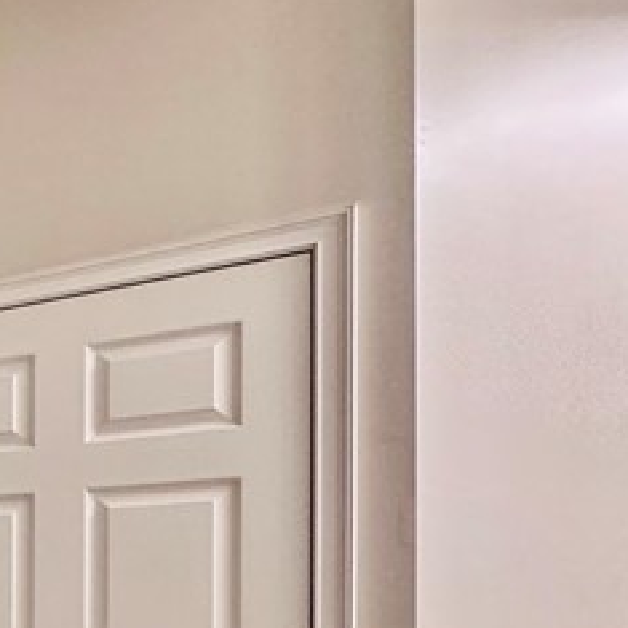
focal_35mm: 54
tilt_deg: +0.3
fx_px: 1108
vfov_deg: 29.6
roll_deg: -0.5
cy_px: 625
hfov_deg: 19.5
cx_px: -601
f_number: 2.2
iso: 250
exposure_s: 1/120
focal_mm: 2.22
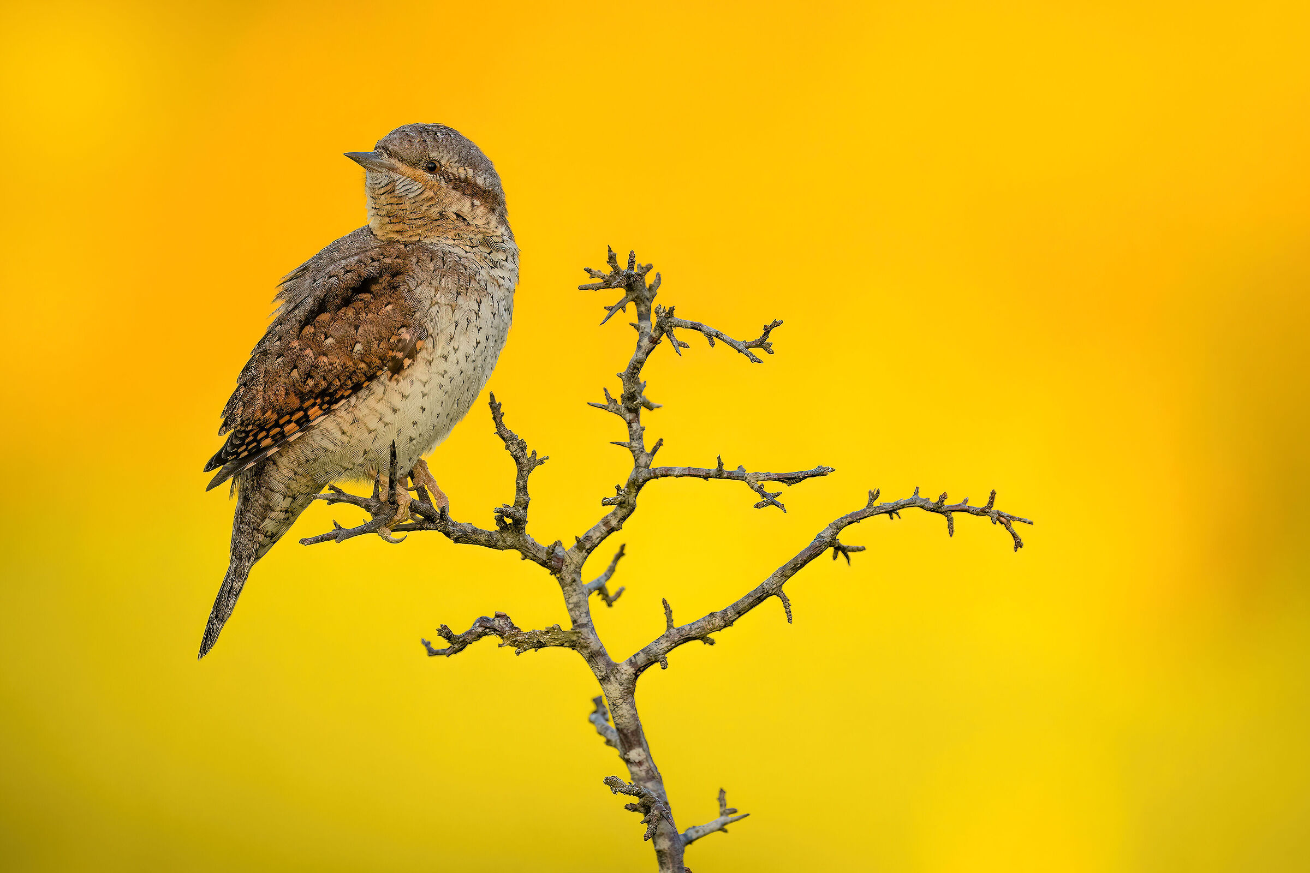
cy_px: 436
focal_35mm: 600
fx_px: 21832
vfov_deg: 2.3
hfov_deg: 3.4
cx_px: 655
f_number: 7.1
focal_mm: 600
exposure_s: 1/800
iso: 1600
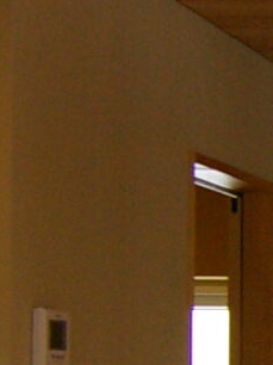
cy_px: 425
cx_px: 912
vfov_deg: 10.8
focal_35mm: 181
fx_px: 1906
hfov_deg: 7.0
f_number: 6.7
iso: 800
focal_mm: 15
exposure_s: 1/125
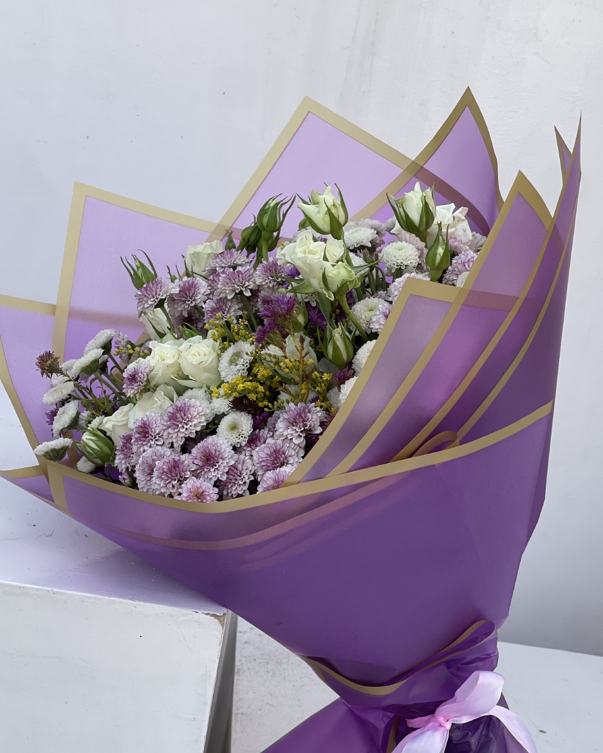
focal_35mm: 80
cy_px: 460
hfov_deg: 19.2
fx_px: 1784
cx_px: 325
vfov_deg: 23.8
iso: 20
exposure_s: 1/464
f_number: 2.2
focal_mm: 7.5
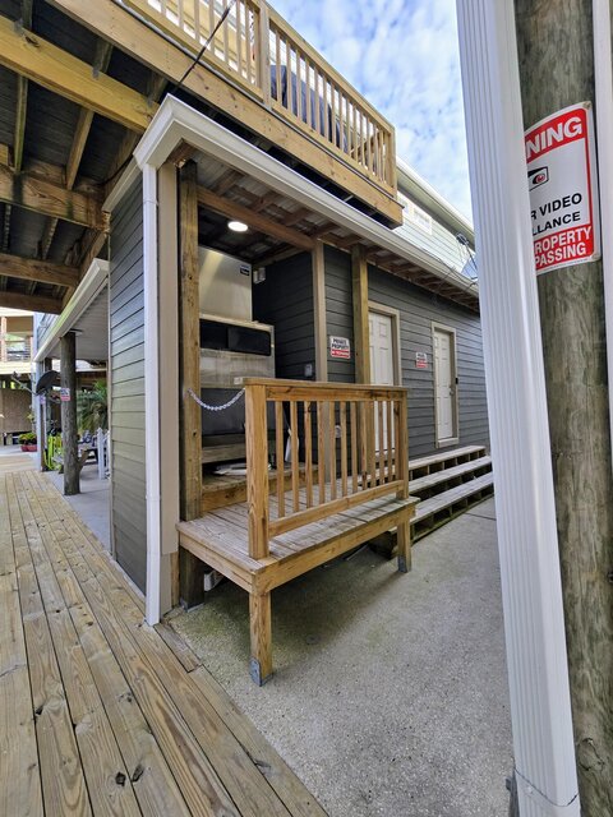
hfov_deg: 89.9
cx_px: 306
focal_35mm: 13
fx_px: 307
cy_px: 408
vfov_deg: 106.2
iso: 50
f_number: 2.2
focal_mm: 2.2
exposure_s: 1/523
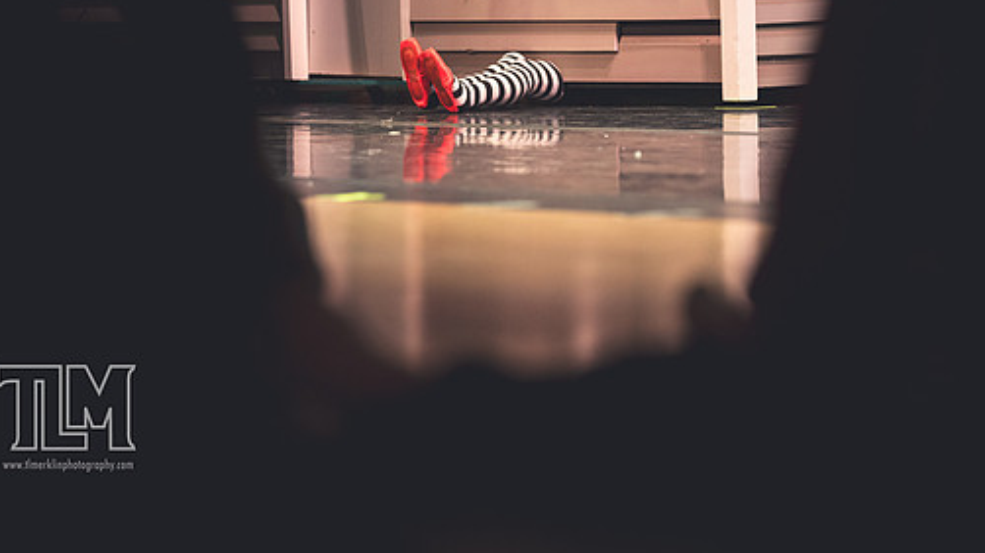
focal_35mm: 206
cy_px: 181
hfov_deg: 10.5
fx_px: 5379
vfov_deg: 5.9
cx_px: 492
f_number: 2.8
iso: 4000
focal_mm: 170
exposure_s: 1/250
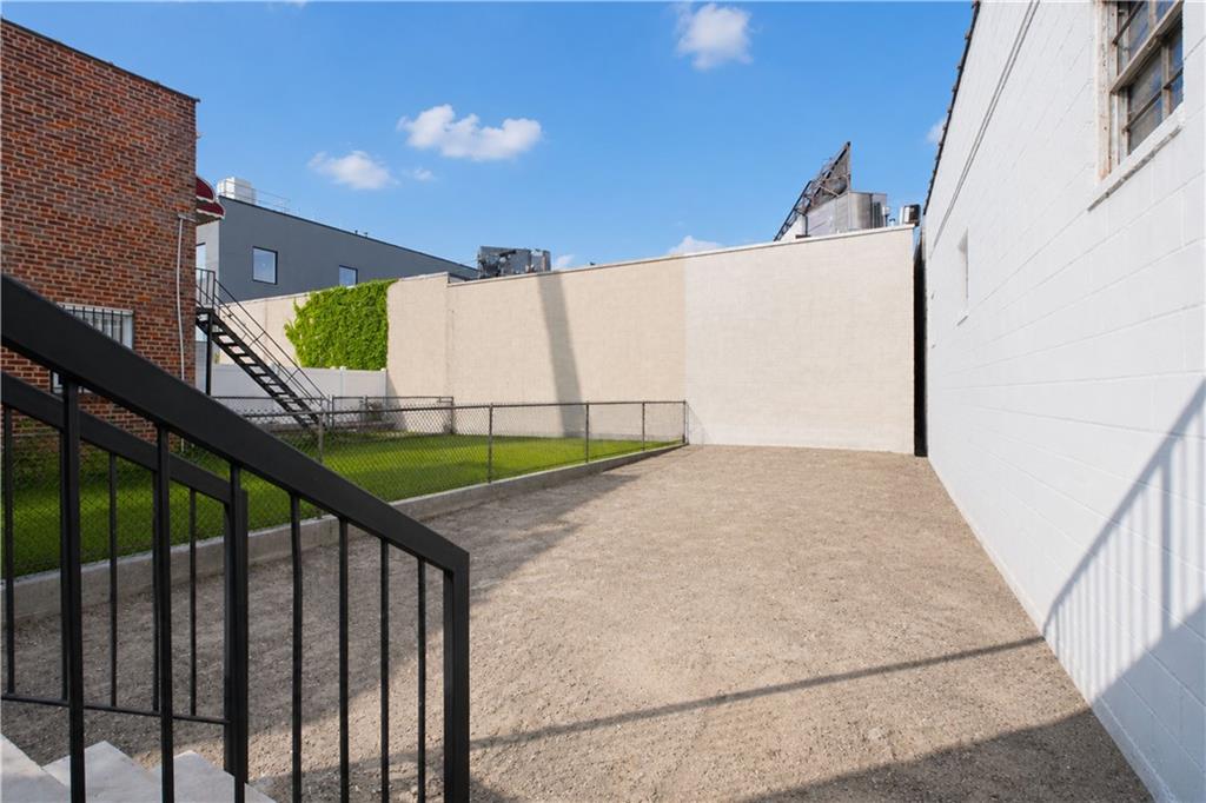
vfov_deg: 77.3
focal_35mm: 15
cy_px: 402
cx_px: 603
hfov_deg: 100.4
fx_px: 502
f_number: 8
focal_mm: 10
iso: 320
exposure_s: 1/200
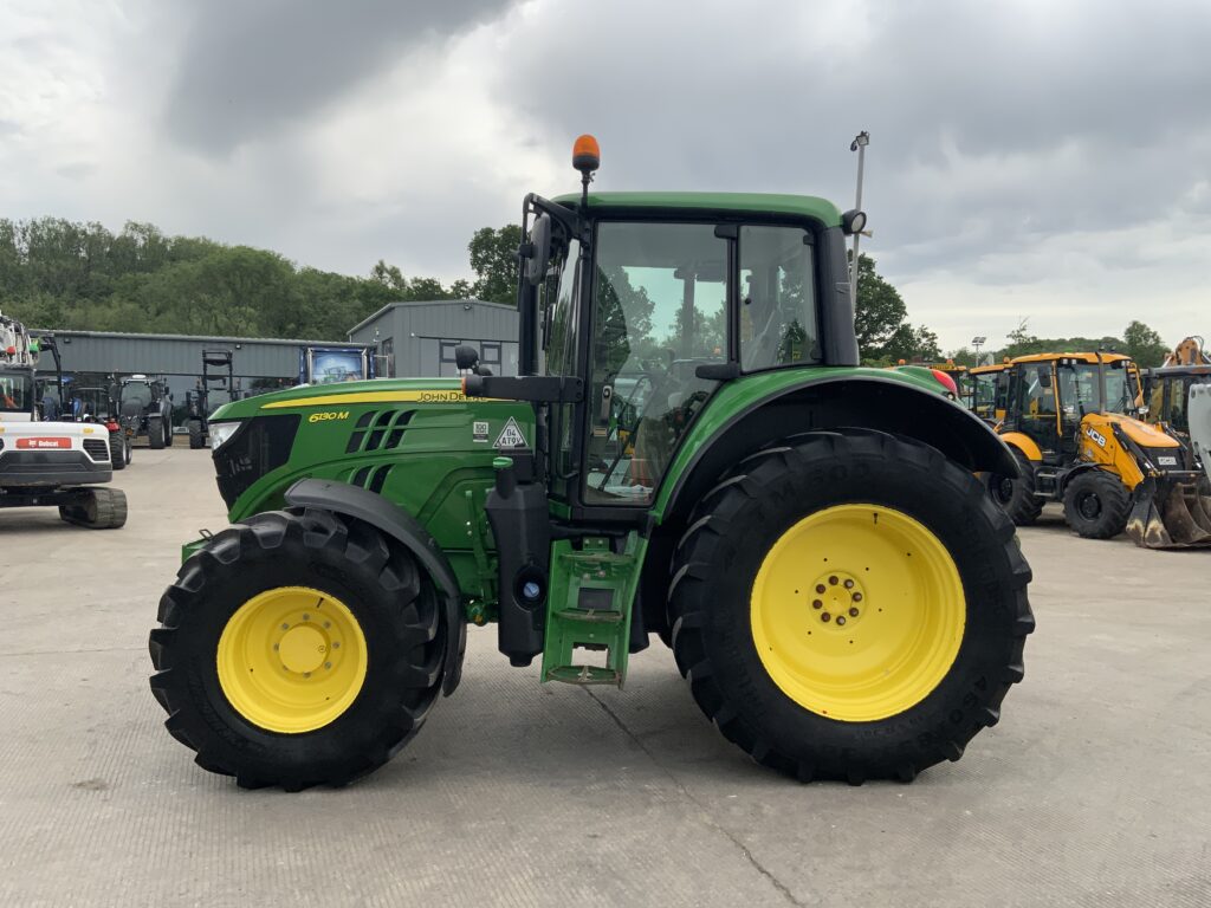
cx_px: 606
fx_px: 1015
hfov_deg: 61.7
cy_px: 454
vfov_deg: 48.2
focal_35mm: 29
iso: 16
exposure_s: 1/1490
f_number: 1.8
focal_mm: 3
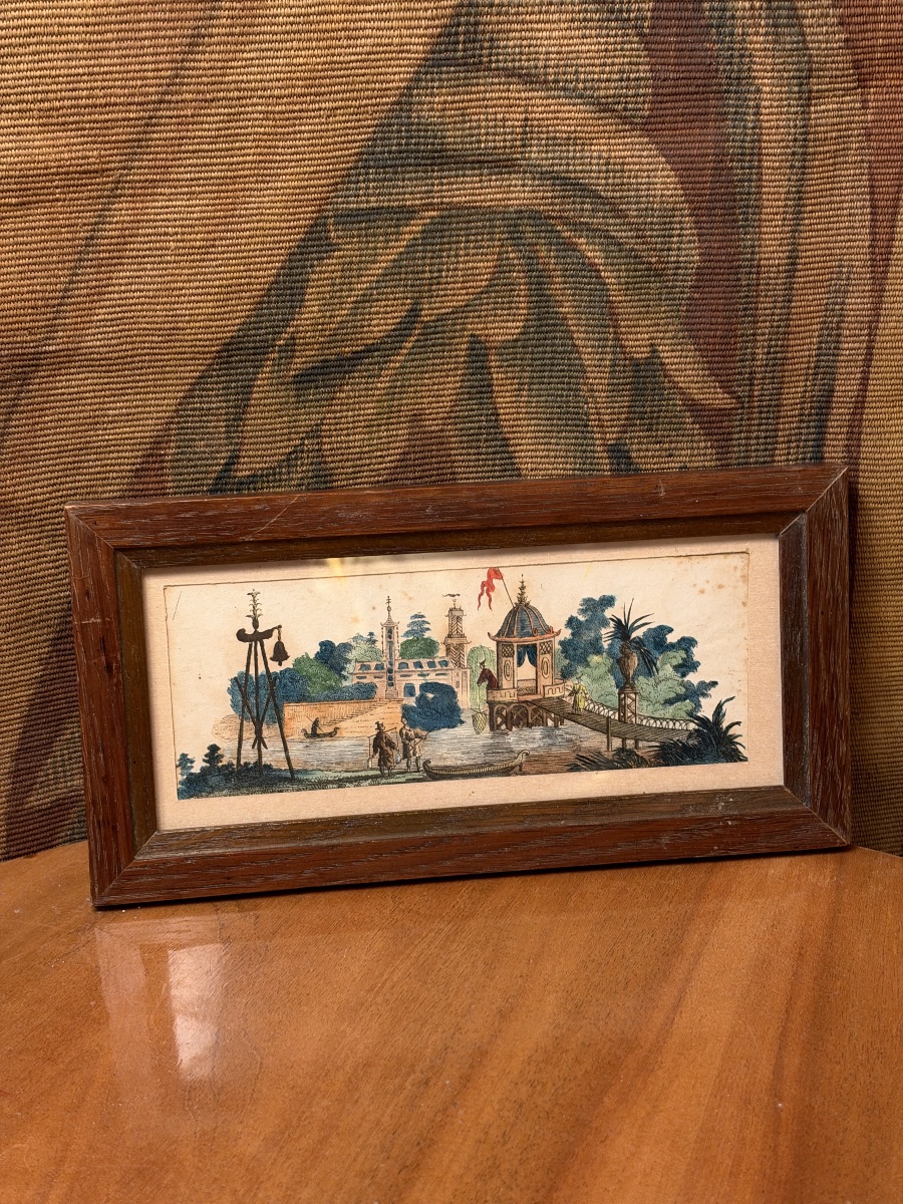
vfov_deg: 39.7
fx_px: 1670
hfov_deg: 30.3
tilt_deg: -26.6
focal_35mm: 48
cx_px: 452
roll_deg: -0.5
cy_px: 602
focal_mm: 6.93
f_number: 1.8
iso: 200
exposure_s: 1/50
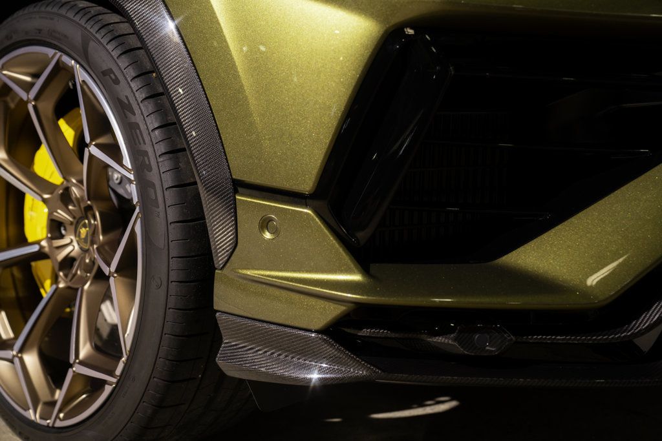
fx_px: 971
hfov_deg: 37.7
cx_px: 331
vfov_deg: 25.6
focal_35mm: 53
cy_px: 220
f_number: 3.5
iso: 160
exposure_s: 1/125
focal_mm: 52
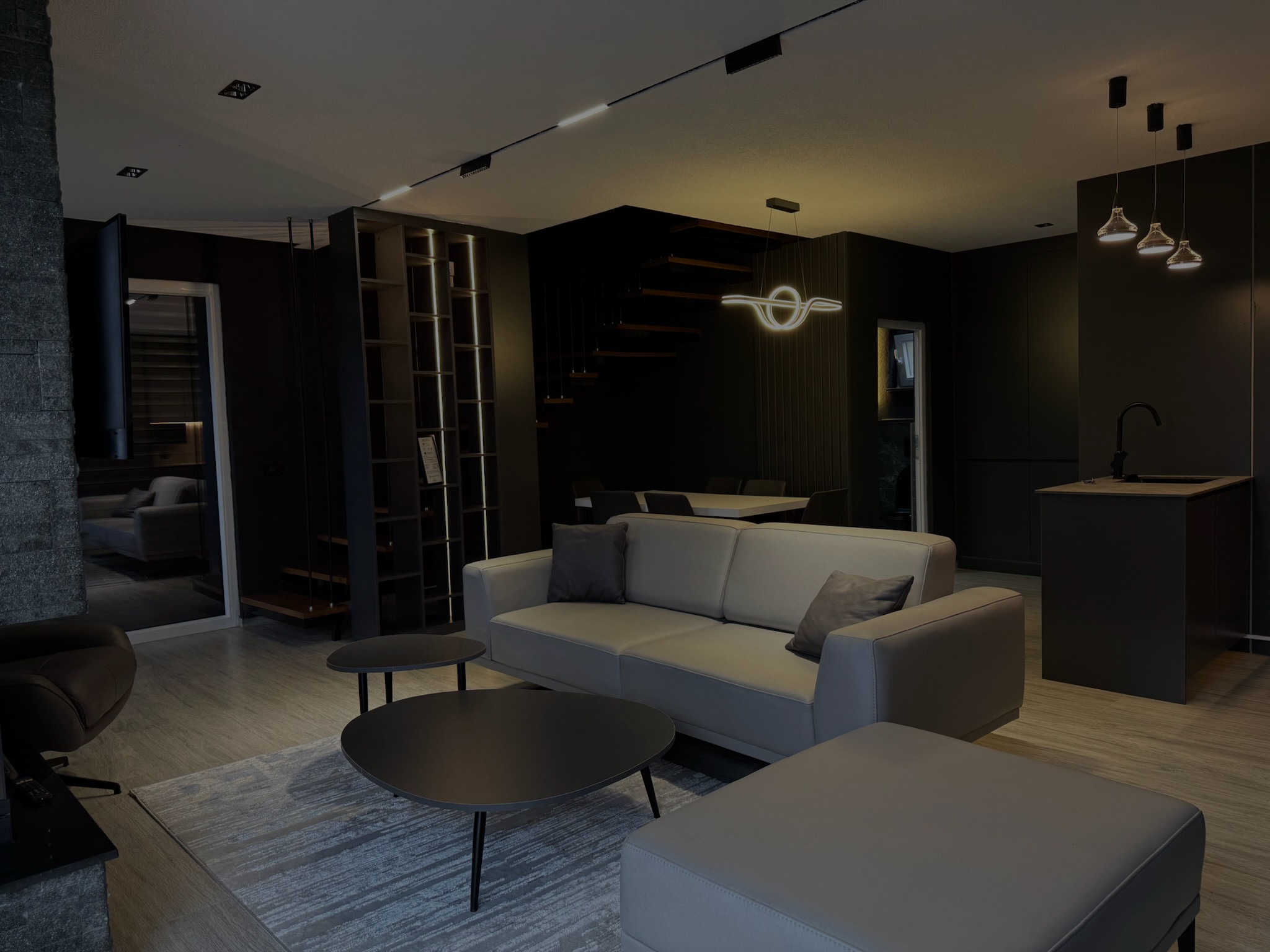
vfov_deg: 56.8
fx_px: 881
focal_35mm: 24
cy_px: 476
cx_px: 635
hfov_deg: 71.6
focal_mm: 6.76
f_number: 1.78
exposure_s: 1/100
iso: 100
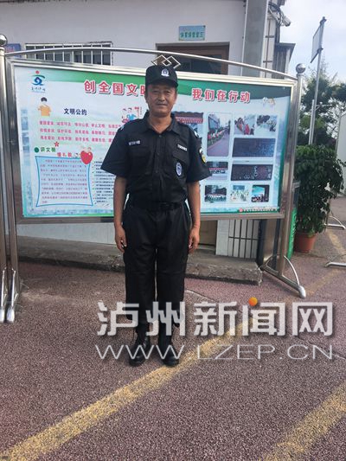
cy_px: 230
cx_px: 173
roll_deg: -1.9
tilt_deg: -10.6
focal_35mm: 29
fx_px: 386
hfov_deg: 48.2
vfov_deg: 61.6
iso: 25
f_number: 2.2
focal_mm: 4.15
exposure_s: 1/635
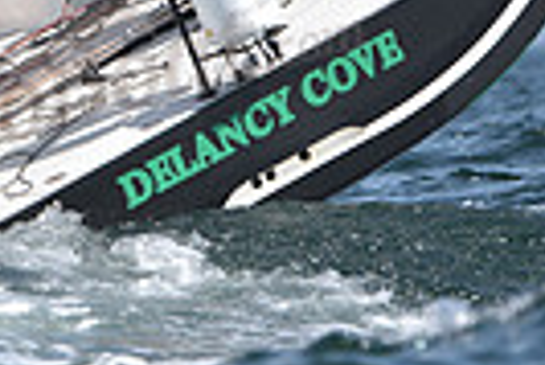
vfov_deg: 1.8
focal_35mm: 762
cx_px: -422
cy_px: -64
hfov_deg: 2.7
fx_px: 11548
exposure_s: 1/3200
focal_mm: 175
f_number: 4
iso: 200
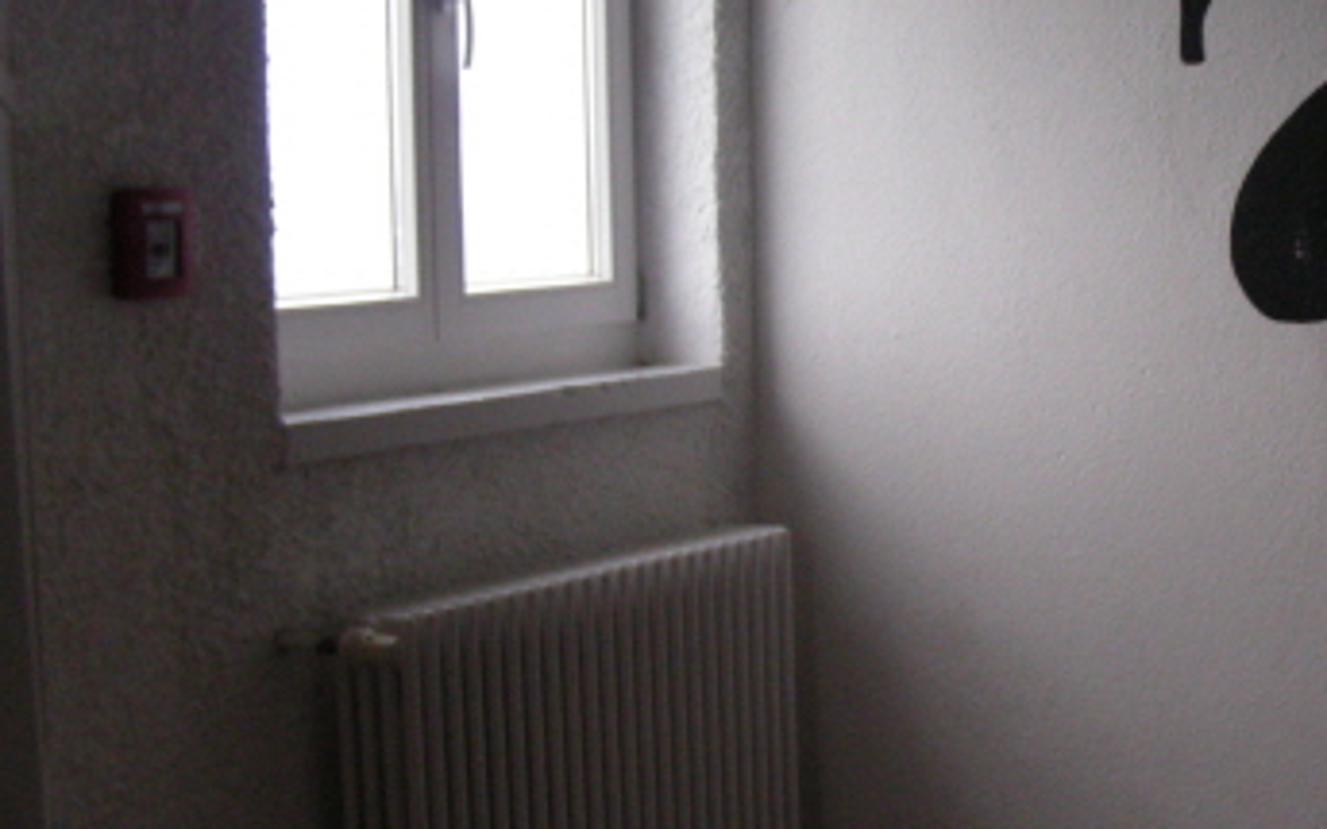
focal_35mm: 75
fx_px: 2712
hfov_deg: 26.5
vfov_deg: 17.4
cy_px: 424
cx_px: 1219
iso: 200
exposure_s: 1/16.1
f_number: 3.5
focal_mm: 6.3
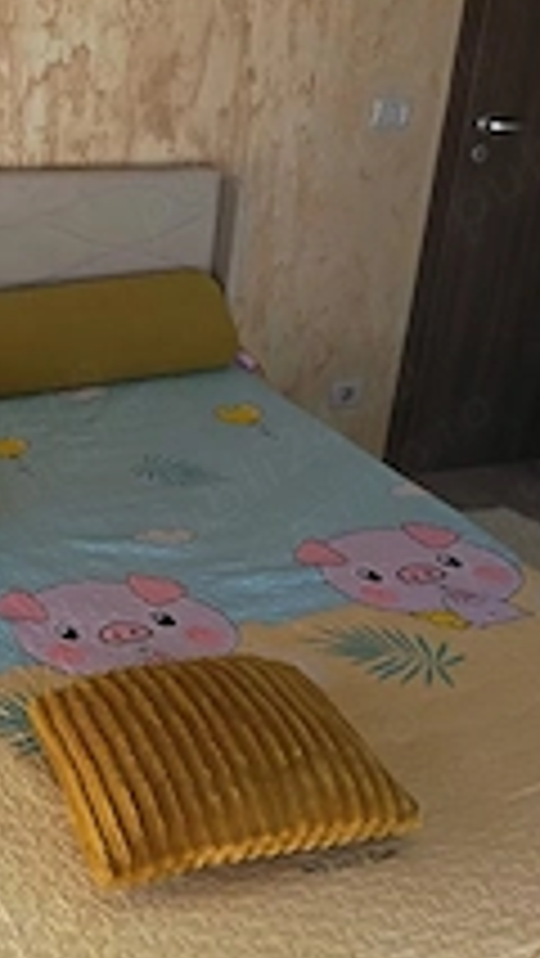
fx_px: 1246
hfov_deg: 24.1
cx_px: 117
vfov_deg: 42.0
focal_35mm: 49
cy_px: 540
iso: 147
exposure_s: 1/100
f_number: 1.75
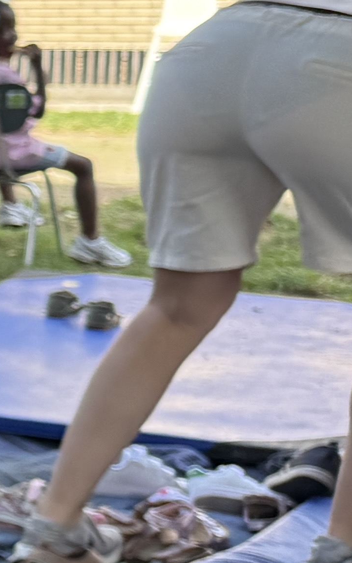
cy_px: 178
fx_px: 1933
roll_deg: +1.0
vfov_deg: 16.5
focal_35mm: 126
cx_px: -1038
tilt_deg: -6.5
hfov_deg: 7.5
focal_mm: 6.76
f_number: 1.78
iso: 100
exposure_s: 1/849
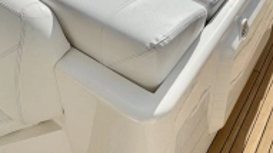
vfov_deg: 25.2
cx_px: 160
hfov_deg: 46.2
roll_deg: -0.6
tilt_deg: -35.6
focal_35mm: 44
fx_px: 318
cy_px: -14
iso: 40
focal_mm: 2.22
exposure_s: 1/7299
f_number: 2.2
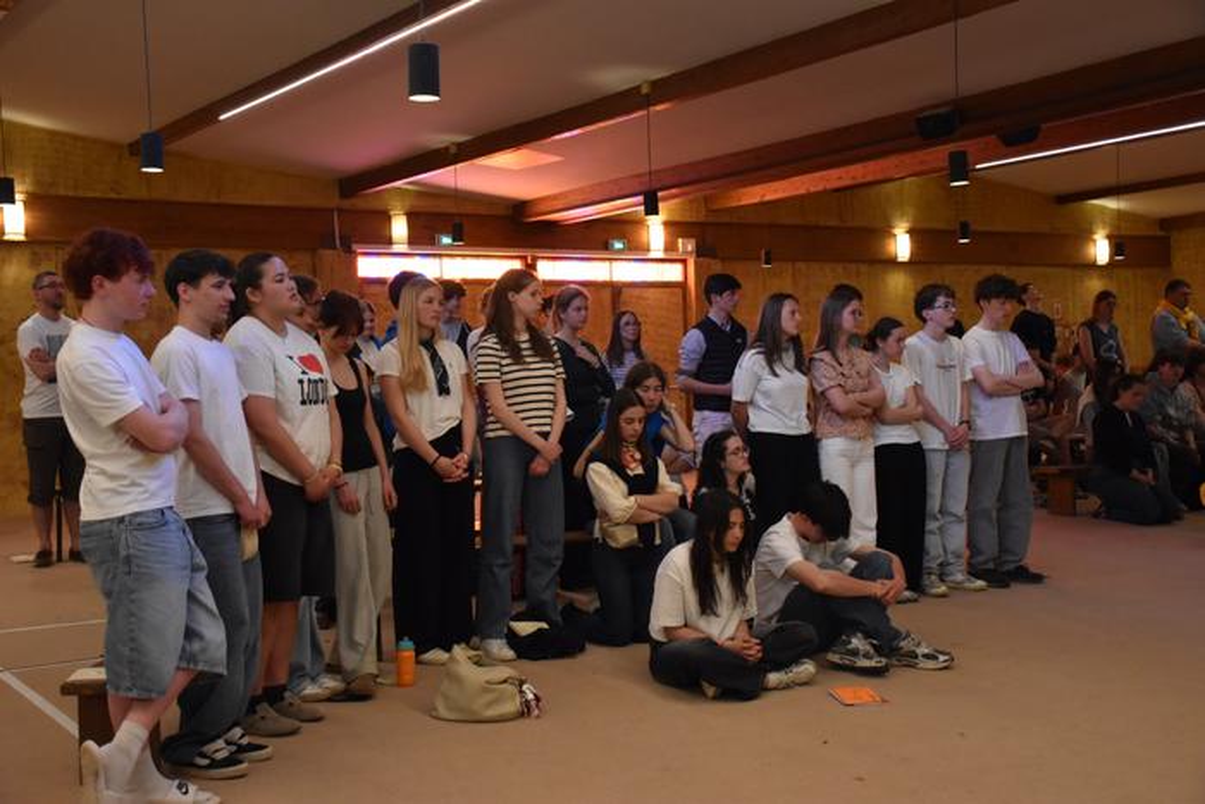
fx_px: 1607
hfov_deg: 41.1
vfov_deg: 28.1
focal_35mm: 48
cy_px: 402
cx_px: 602
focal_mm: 32
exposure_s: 1/60
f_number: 4
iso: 2500
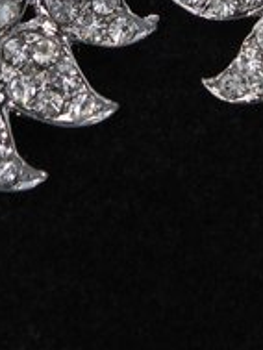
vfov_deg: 14.9
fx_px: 1265
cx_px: 171
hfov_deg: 11.9
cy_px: -139
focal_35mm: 125
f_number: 3.2
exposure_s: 1/60
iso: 80
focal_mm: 6.7
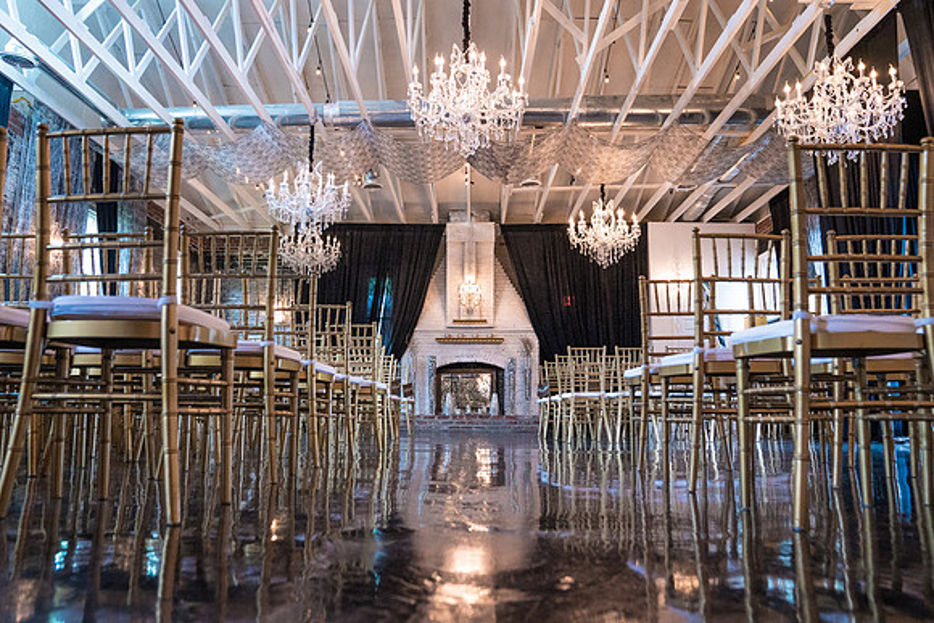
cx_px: 466
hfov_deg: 69.7
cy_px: 291
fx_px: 671
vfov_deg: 49.8
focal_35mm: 26
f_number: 4
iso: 2000
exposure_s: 1/160
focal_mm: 24
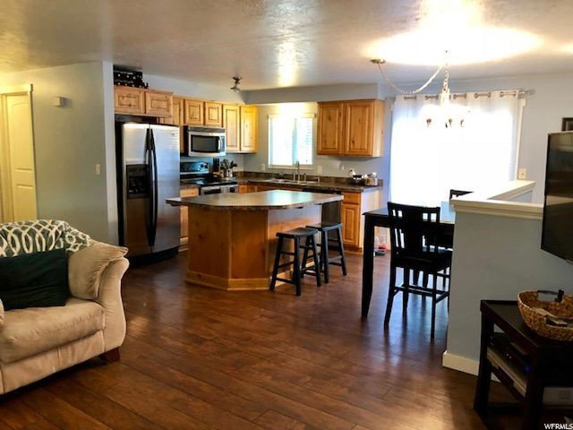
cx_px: 286
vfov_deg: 49.7
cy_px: 215
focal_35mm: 28
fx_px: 463
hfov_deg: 63.4
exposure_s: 1/15
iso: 64
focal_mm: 3.99
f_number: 1.8
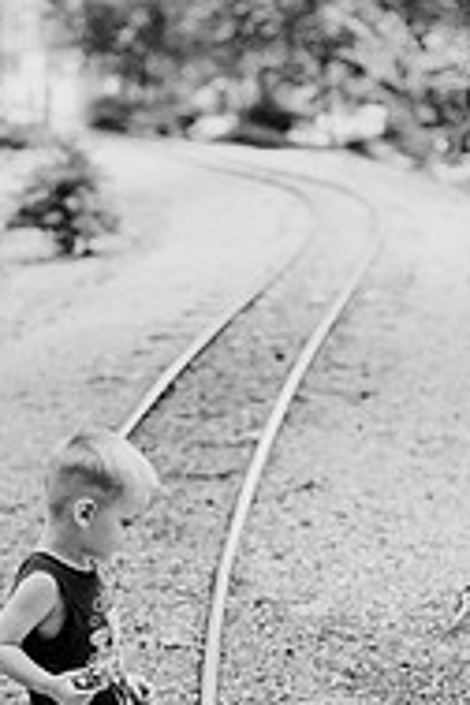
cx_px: 123
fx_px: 2330
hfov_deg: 11.5
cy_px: 563
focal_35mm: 119
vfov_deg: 17.1
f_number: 2.2
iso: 200
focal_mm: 50
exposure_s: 1/640
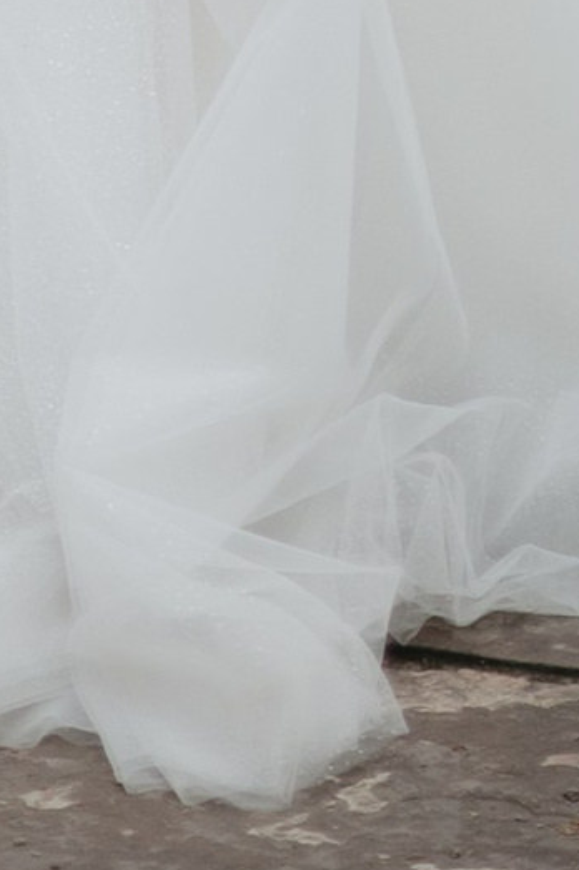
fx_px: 8889
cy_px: -2226
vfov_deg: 5.1
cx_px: 990
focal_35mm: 368
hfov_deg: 3.7
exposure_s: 1/400
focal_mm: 50
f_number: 2
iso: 200
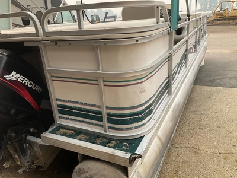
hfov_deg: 61.7
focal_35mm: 29
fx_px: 199
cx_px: 118
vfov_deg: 48.2
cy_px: 89
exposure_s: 1/473
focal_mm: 3
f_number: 1.8
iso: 25
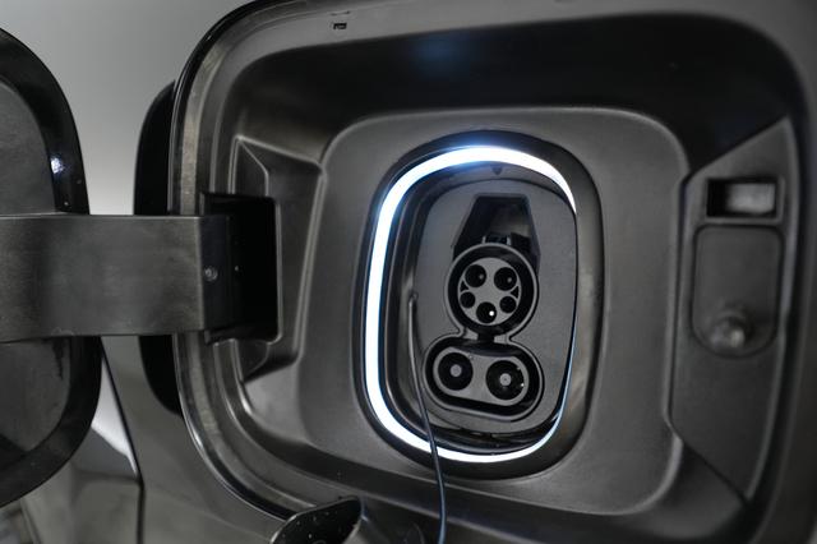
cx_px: 408
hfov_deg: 65.5
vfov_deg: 46.4
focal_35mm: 28
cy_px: 272
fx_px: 635
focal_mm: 28
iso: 3200
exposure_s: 1/60
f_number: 2.8
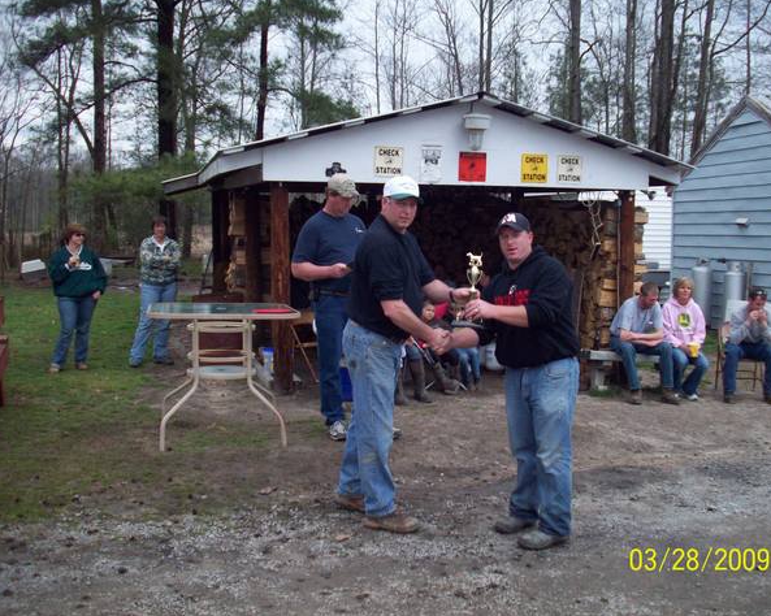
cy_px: 307
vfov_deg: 38.2
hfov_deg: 46.8
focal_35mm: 39
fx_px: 890
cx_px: 413
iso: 80
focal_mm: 6.2
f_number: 5.6
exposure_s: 1/190
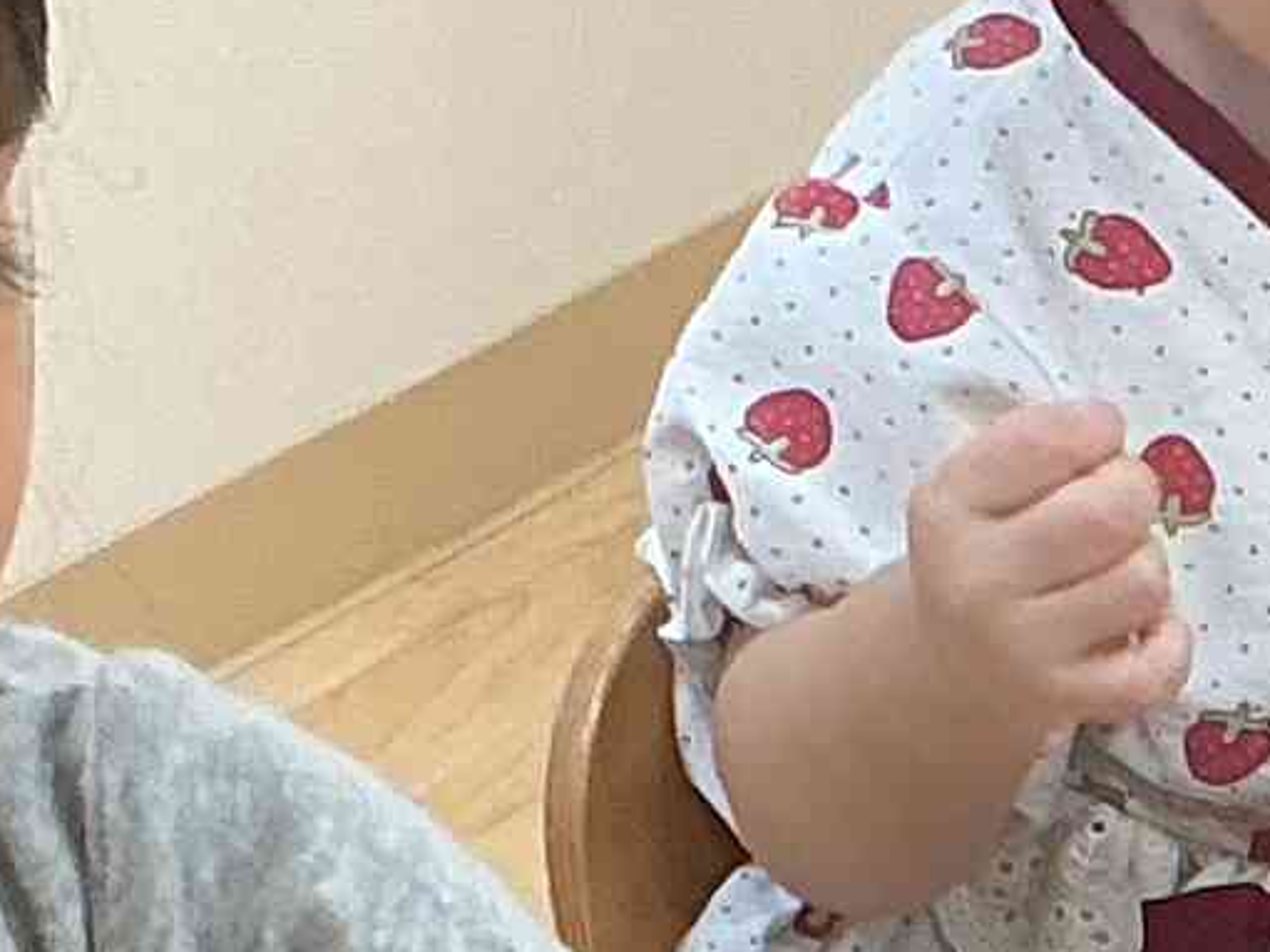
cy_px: 1897
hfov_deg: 8.4
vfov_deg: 6.3
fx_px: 8400
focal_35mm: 229
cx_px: 2003
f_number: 1.8
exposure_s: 1/120
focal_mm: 3
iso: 50
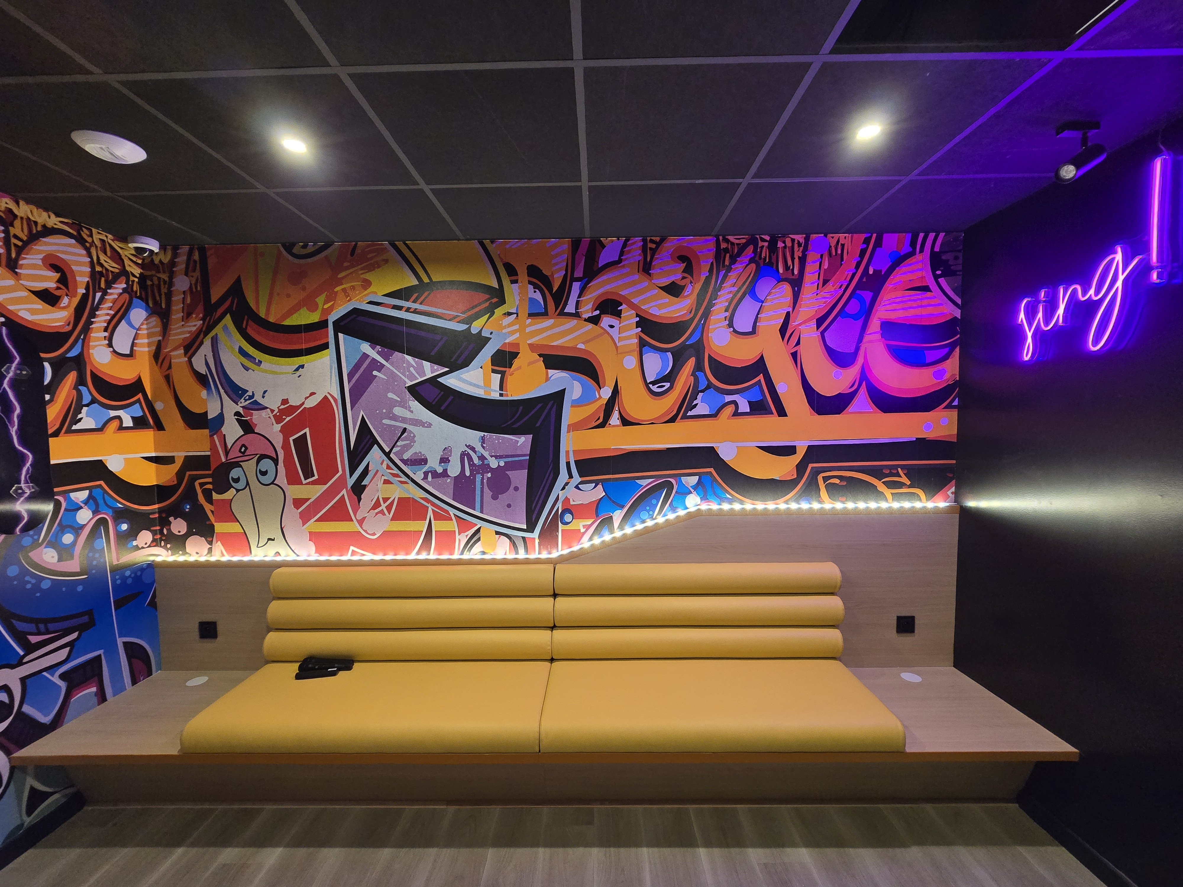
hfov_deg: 106.2
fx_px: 444
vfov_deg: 89.9
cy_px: 444
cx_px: 592
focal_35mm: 13
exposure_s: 1/53
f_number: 2.2
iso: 400
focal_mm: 2.2
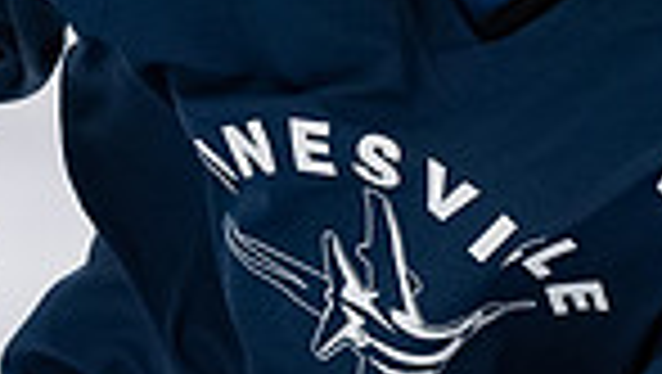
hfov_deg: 2.4
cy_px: -282
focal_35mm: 886
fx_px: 15567
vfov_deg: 1.4
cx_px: 446
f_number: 3.2
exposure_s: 1/800
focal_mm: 135
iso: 2000
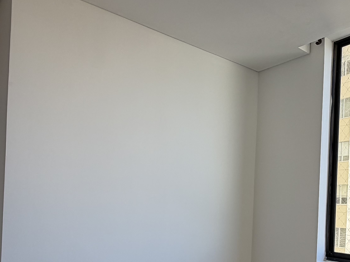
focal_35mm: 36
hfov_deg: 50.0
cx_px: 246
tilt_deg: +0.6
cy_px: 209
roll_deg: -2.3
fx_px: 364
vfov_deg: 38.2
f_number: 2.2
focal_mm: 2.22
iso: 25
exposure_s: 1/120
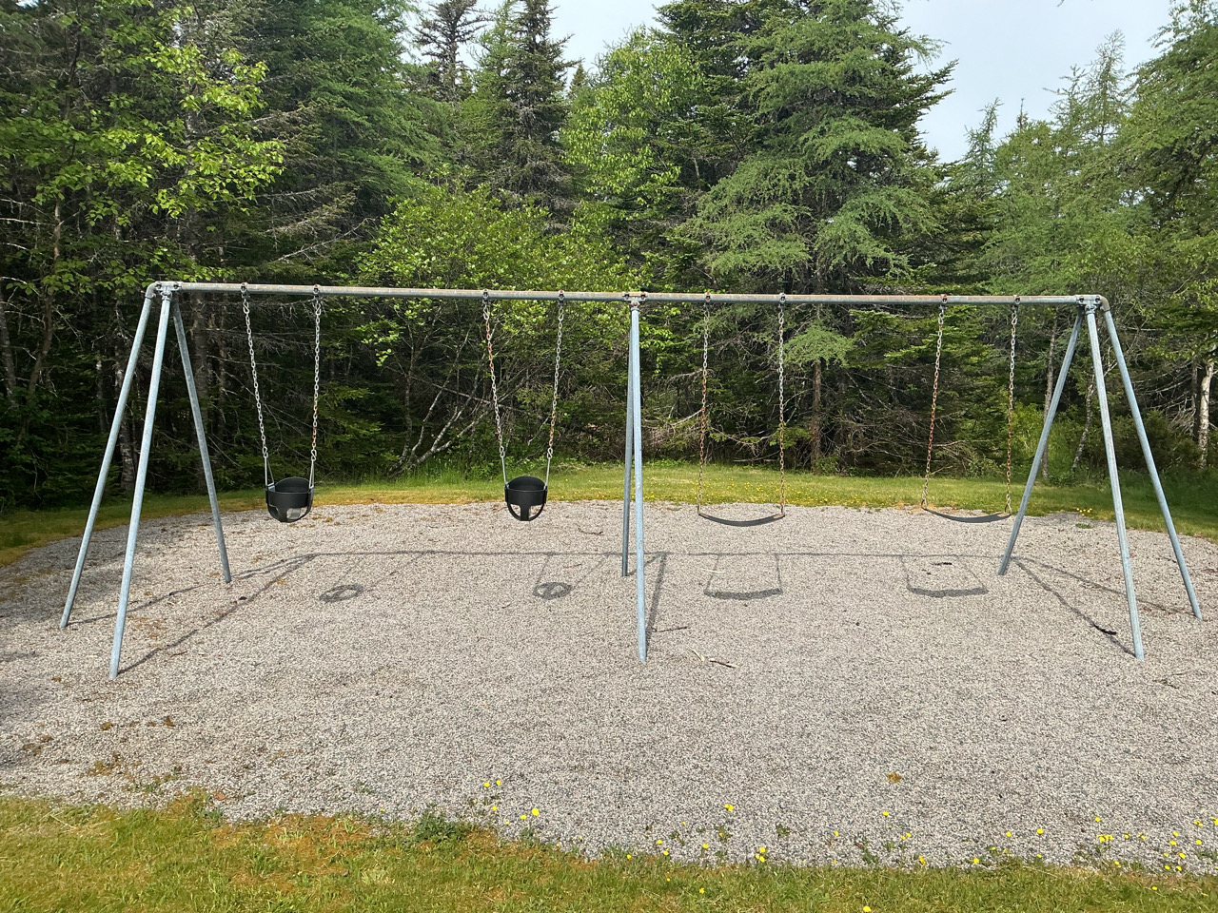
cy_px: 456
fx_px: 1020
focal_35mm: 29
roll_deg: +0.4
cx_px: 609
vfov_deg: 48.2
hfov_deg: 61.7
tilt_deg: -6.1
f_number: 1.8
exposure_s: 1/1098
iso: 25
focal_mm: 3
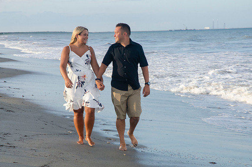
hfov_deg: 18.7
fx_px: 765
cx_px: 131
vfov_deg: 12.5
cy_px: 85
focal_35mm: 109
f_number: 9
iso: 100
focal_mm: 70
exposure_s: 1/250
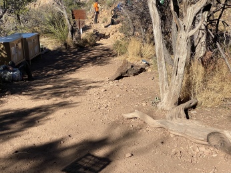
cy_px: 87
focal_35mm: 55
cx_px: 111
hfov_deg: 35.0
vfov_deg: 26.5
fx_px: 367
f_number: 2
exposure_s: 1/1142
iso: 20
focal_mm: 6
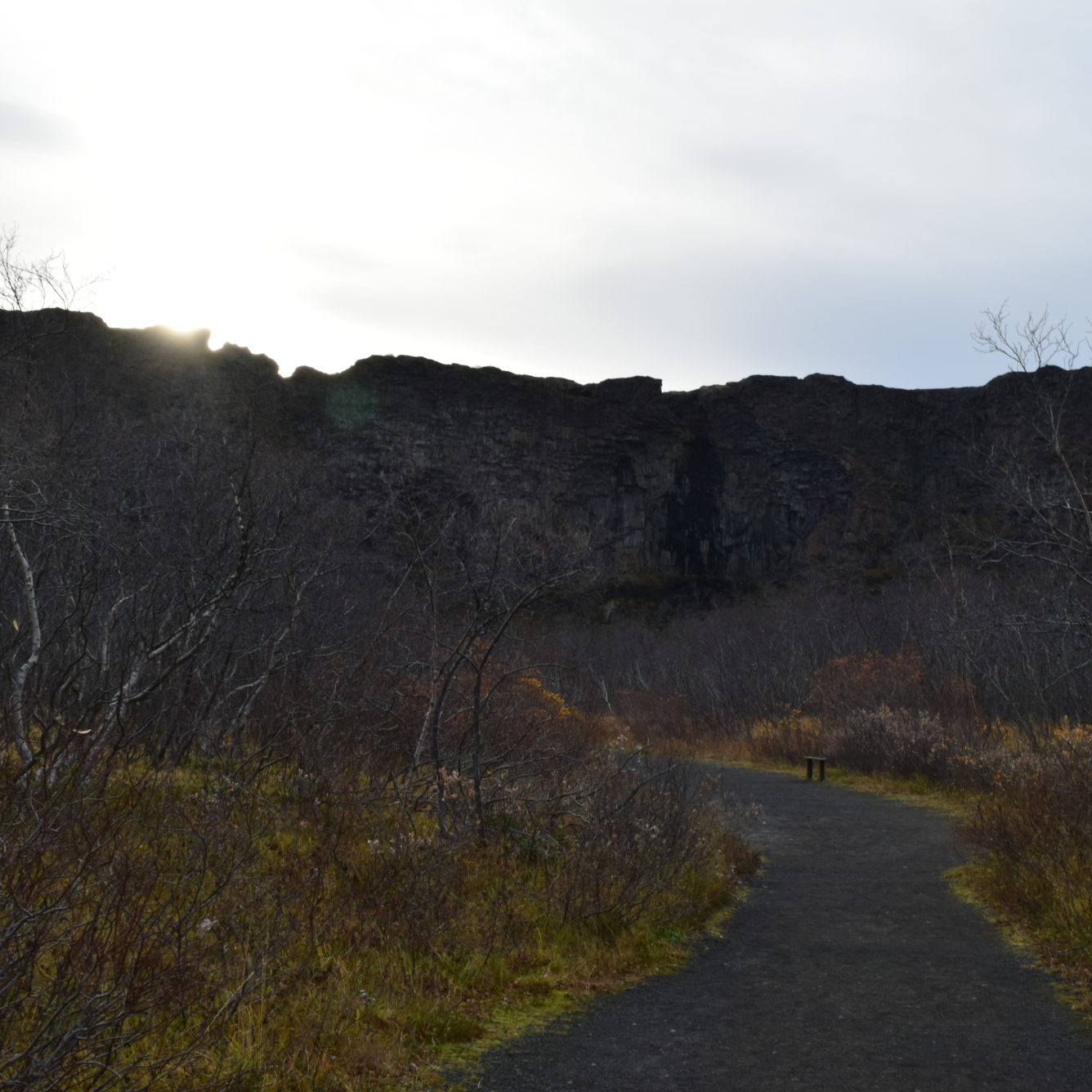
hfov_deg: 39.1
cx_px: 615
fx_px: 1535
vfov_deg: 39.2
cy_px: 550
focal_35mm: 43
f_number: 10
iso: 400
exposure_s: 1/250
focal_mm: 22
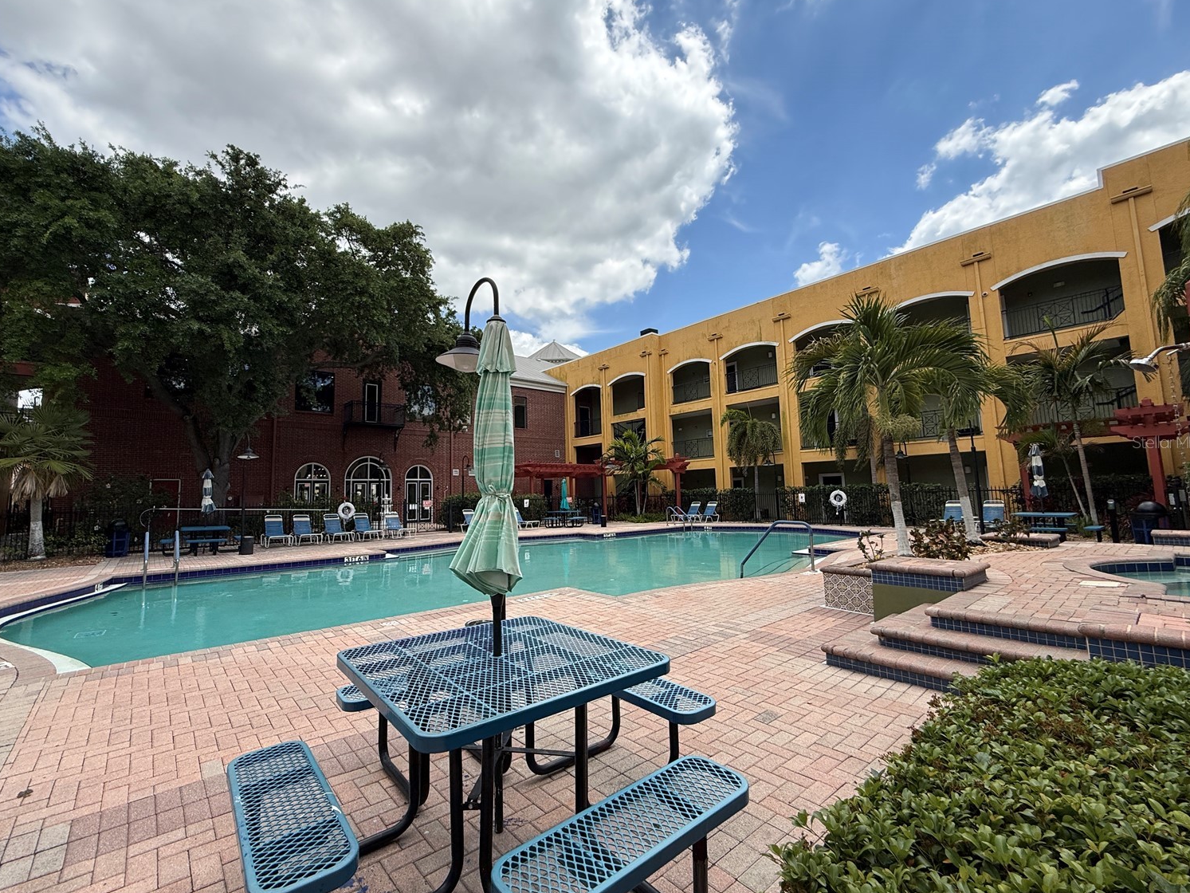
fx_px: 516
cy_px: 442
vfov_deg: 81.8
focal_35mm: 15
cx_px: 570
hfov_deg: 98.1
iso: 64
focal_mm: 2.22
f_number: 2.2
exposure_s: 1/1698
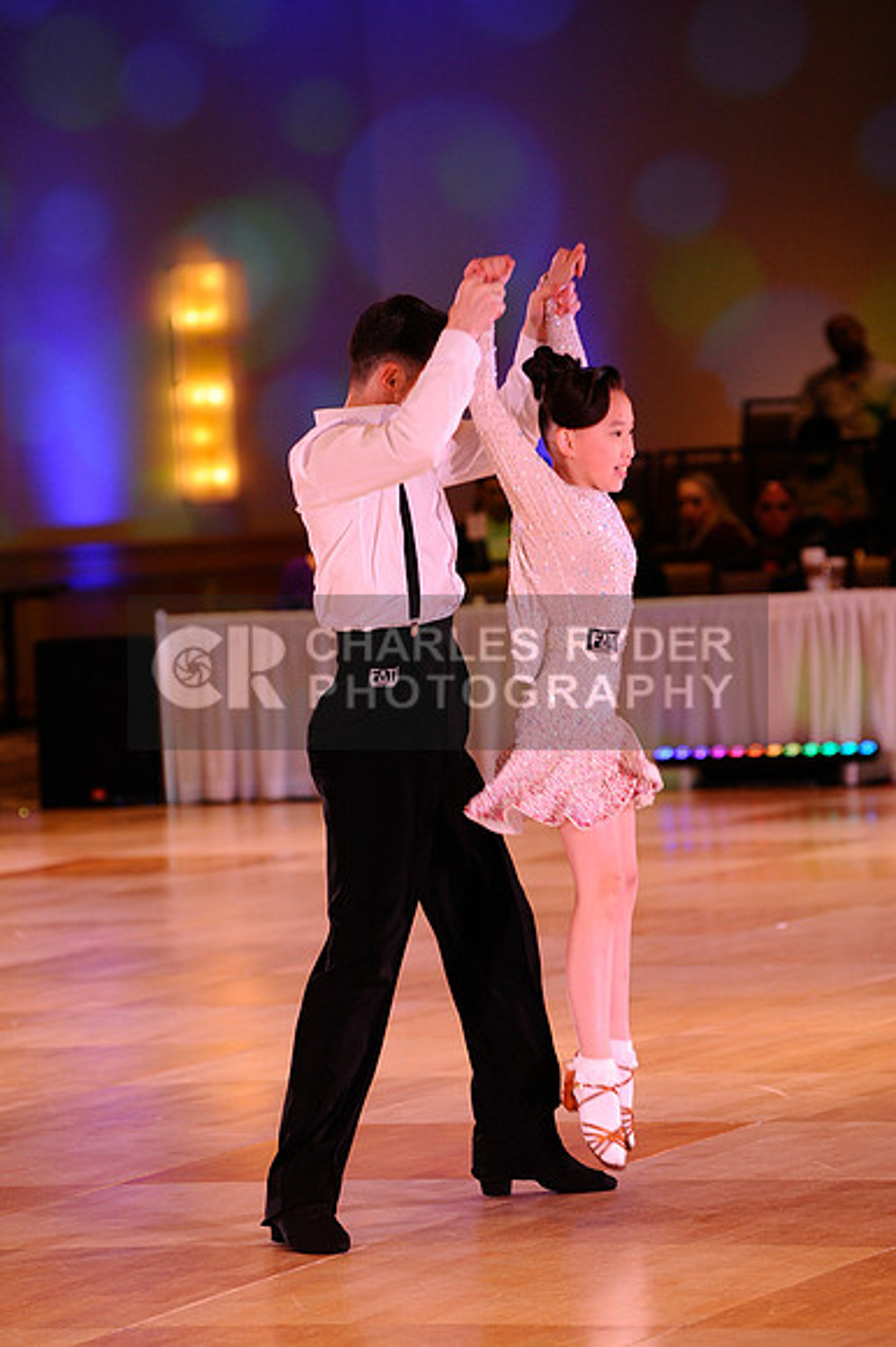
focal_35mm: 185
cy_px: 674
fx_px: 6914
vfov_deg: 11.1
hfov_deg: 7.4
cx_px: 448
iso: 1600
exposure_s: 1/250
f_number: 5.6
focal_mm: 185
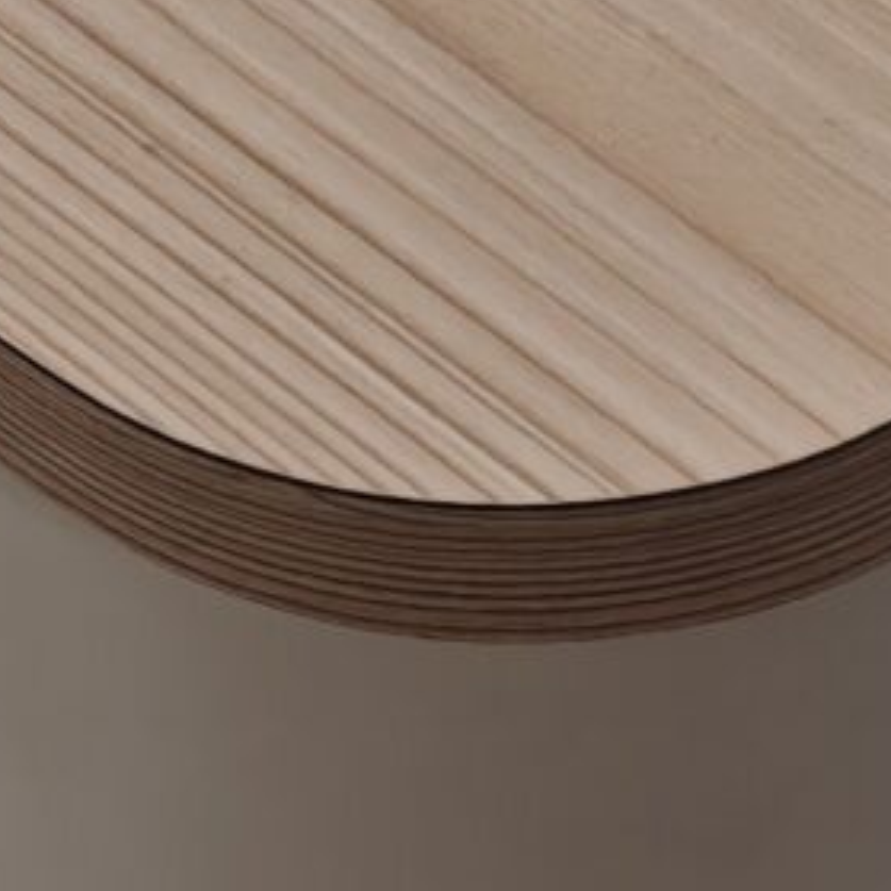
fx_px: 10862
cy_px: -690
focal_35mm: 373
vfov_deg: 4.6
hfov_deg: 4.7
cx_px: 1131
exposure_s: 1/100
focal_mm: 8.72
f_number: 1.63
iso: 100
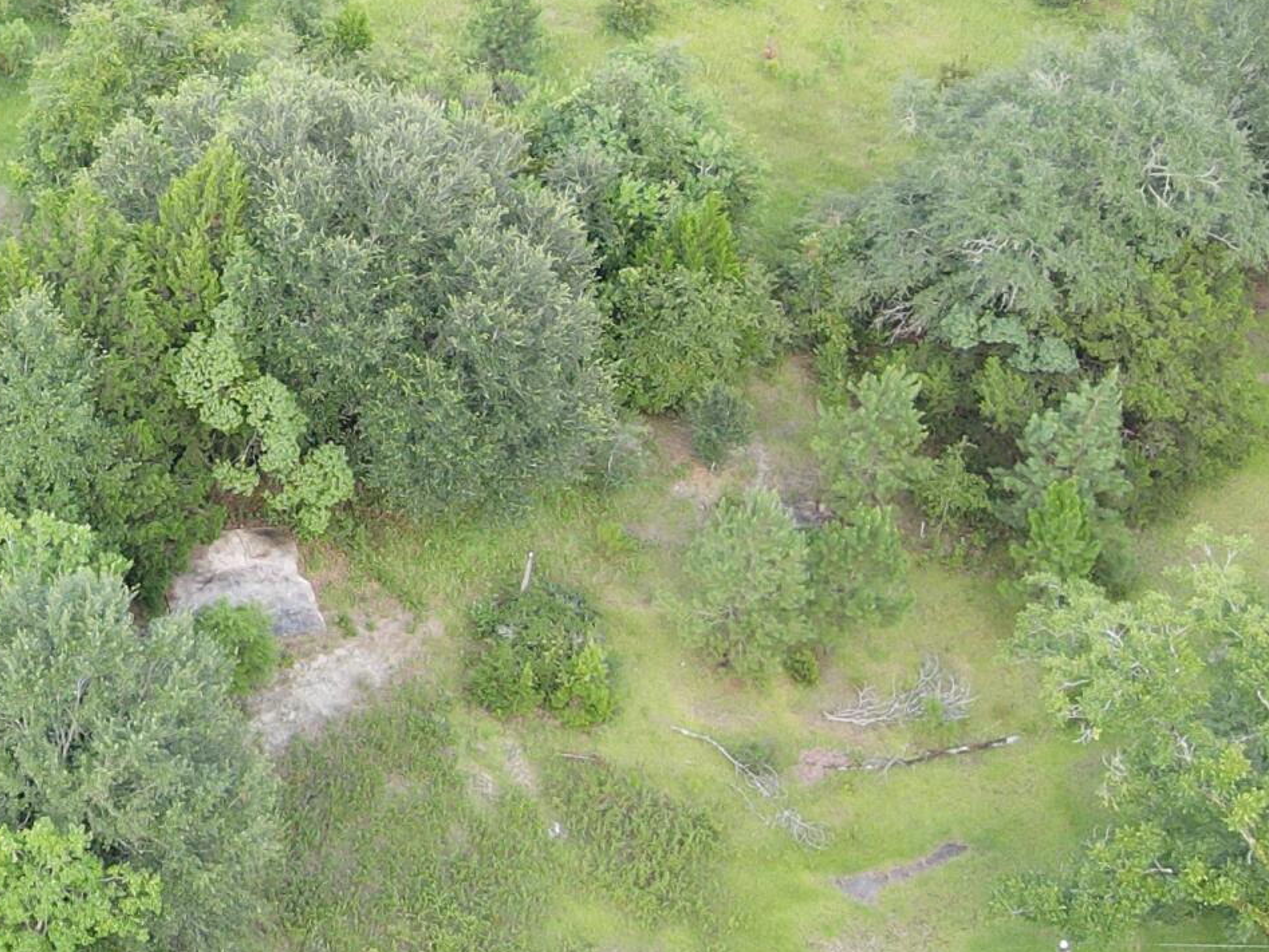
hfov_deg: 23.5
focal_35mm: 76
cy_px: -21
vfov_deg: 18.8
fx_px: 2787
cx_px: -236
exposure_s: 1/30
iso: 100
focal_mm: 4.5
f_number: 2.8
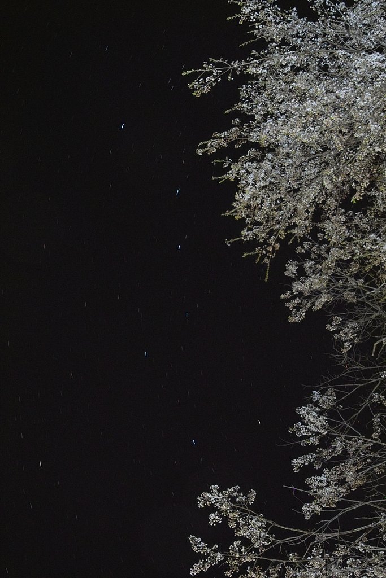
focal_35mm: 44
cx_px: 193
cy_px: 289
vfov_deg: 44.5
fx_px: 707
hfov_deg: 30.5
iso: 200
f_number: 5.6
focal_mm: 26
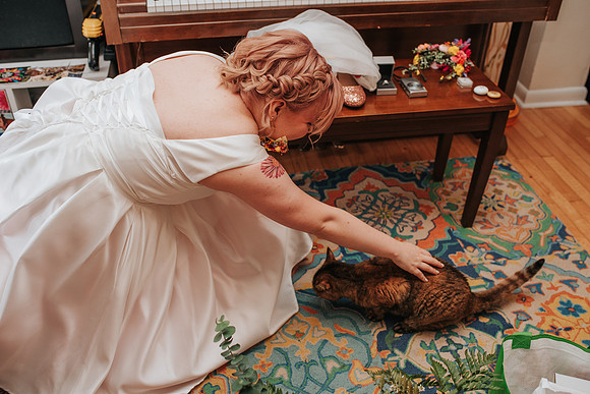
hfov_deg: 54.4
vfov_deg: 37.9
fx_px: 574
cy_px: 197
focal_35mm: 35
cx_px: 295
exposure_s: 1/160
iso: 800
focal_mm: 35
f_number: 4
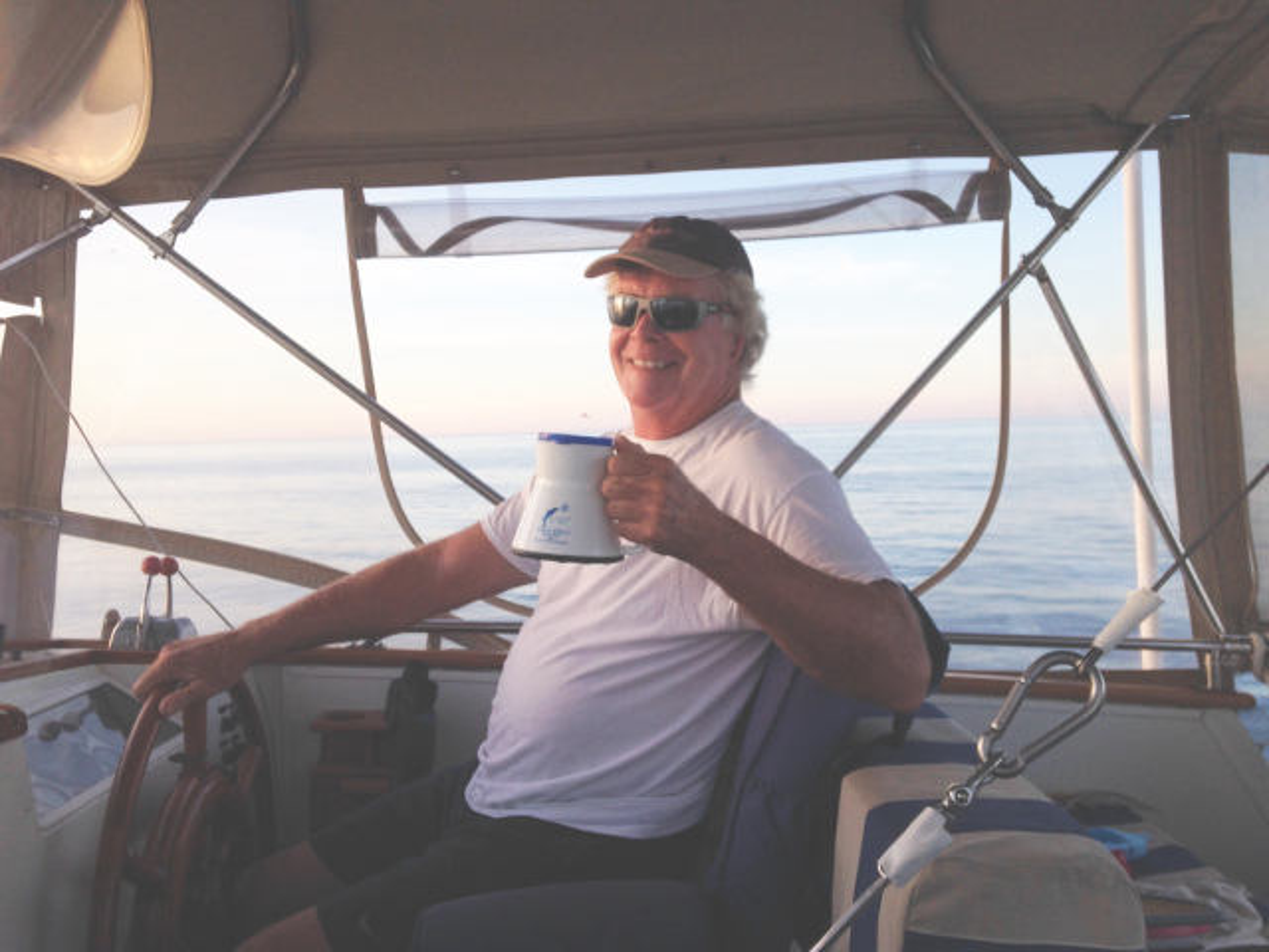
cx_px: 634
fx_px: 1210
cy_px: 476
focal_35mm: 33
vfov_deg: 42.9
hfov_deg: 55.4
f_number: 2.4
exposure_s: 1/245
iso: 50
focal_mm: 4.12
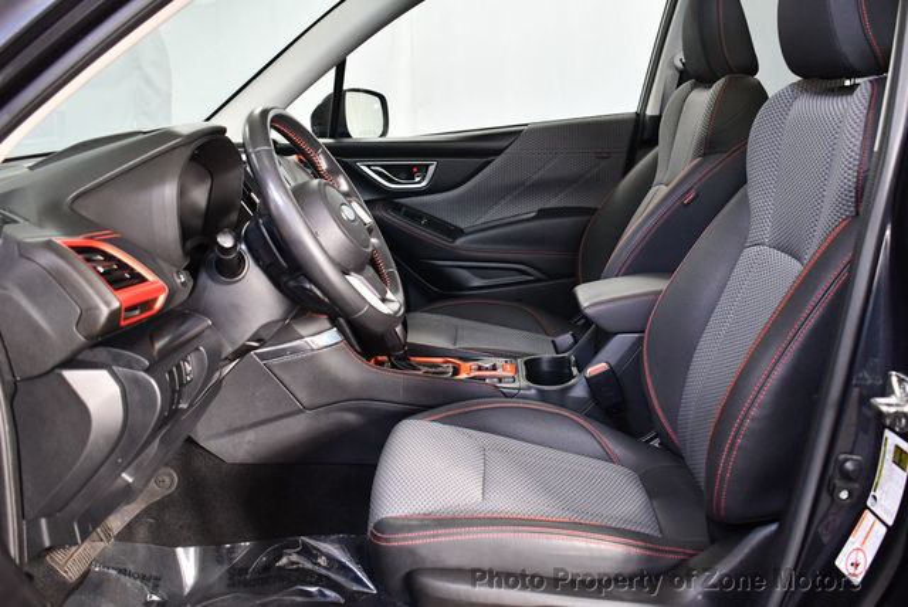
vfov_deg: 36.9
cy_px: 304
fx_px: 909
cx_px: 454
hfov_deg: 53.1
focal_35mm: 36
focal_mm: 18
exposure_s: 1/125
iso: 1250
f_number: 3.5
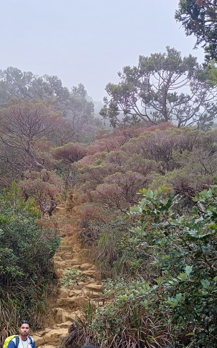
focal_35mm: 35
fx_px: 331
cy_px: 225
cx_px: 91
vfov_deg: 54.5
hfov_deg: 36.2
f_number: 1.65
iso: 88
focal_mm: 6.14
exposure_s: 1/100
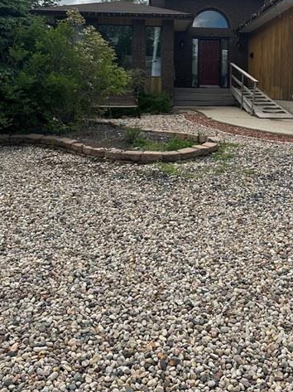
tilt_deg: +0.1
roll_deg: -0.4
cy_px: 99
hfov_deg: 36.4
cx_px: 192
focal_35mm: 39
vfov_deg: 46.2
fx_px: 441
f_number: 1.78
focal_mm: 6.86
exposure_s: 1/8929
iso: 80
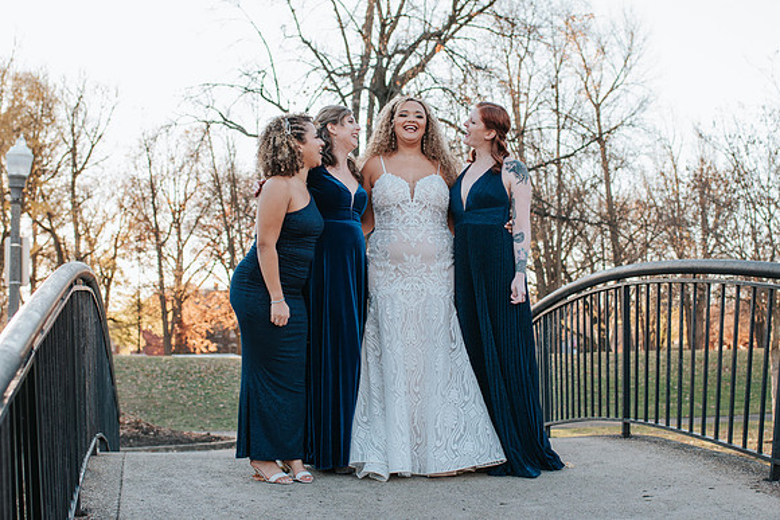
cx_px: 415
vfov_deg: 23.8
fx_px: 1233
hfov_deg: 35.1
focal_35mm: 57
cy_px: 263
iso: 100
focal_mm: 35
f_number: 2.8
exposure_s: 1/200
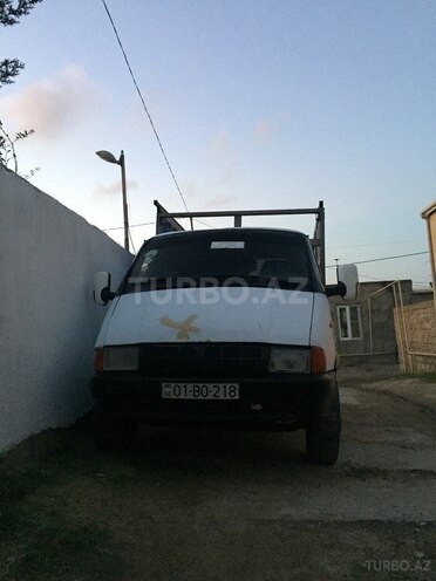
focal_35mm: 29
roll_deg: +4.2
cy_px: 290
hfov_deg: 48.2
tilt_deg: +6.0
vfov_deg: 61.7
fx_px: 487
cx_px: 218
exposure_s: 1/17
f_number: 2.2
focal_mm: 4.15
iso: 400
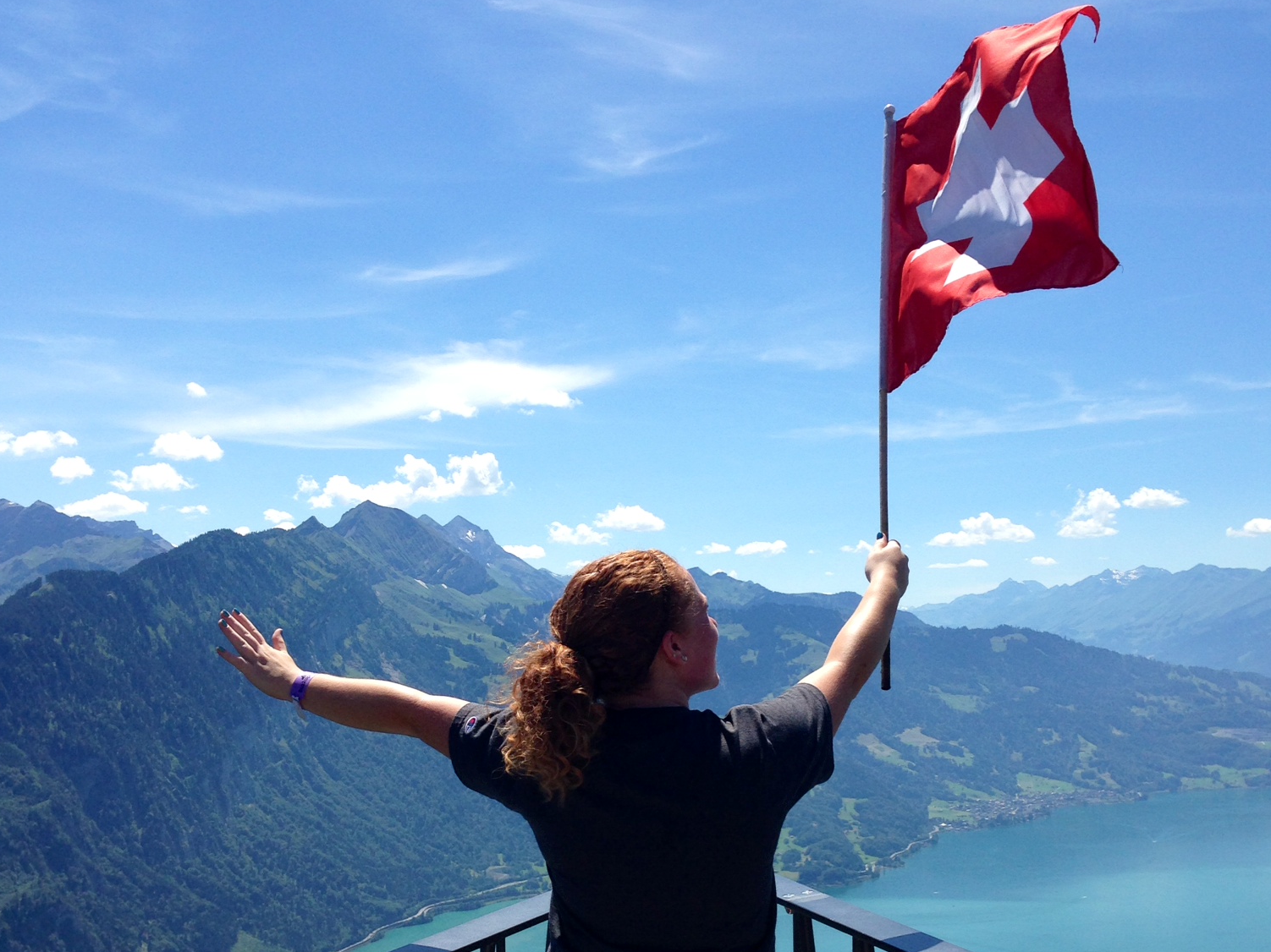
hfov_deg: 42.1
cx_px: 638
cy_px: 699
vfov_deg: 31.7
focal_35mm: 45
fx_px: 1652
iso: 50
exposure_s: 1/1869
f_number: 2.4
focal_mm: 4.12
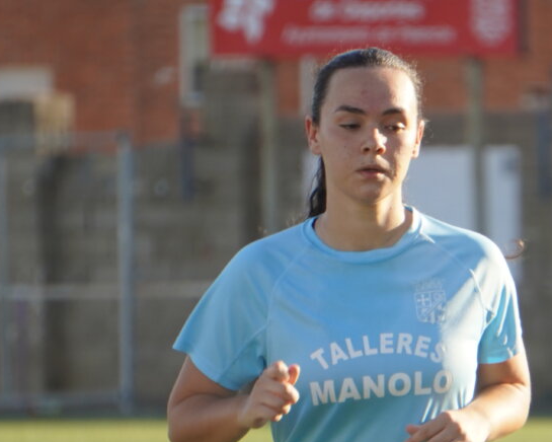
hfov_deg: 2.8
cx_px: 442
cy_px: 319
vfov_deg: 2.2
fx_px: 11338
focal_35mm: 694
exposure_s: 1/400
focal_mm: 210
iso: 250
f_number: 6.3
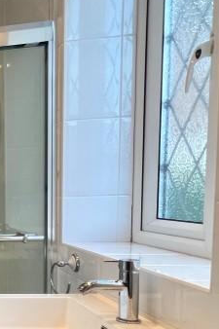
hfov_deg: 21.1
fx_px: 374
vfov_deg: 46.2
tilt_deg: -6.2
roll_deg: +2.8
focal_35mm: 41
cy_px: 236
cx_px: -180
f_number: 1.8
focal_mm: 1.57
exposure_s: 1/100
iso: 100
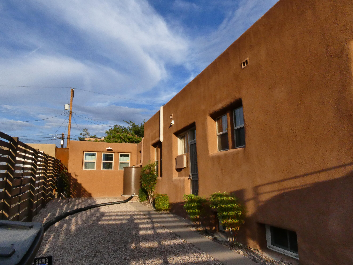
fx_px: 245
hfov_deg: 71.6
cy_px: 132
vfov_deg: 56.8
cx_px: 176
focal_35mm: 24
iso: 400
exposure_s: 1/400
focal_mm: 4.3
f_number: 8
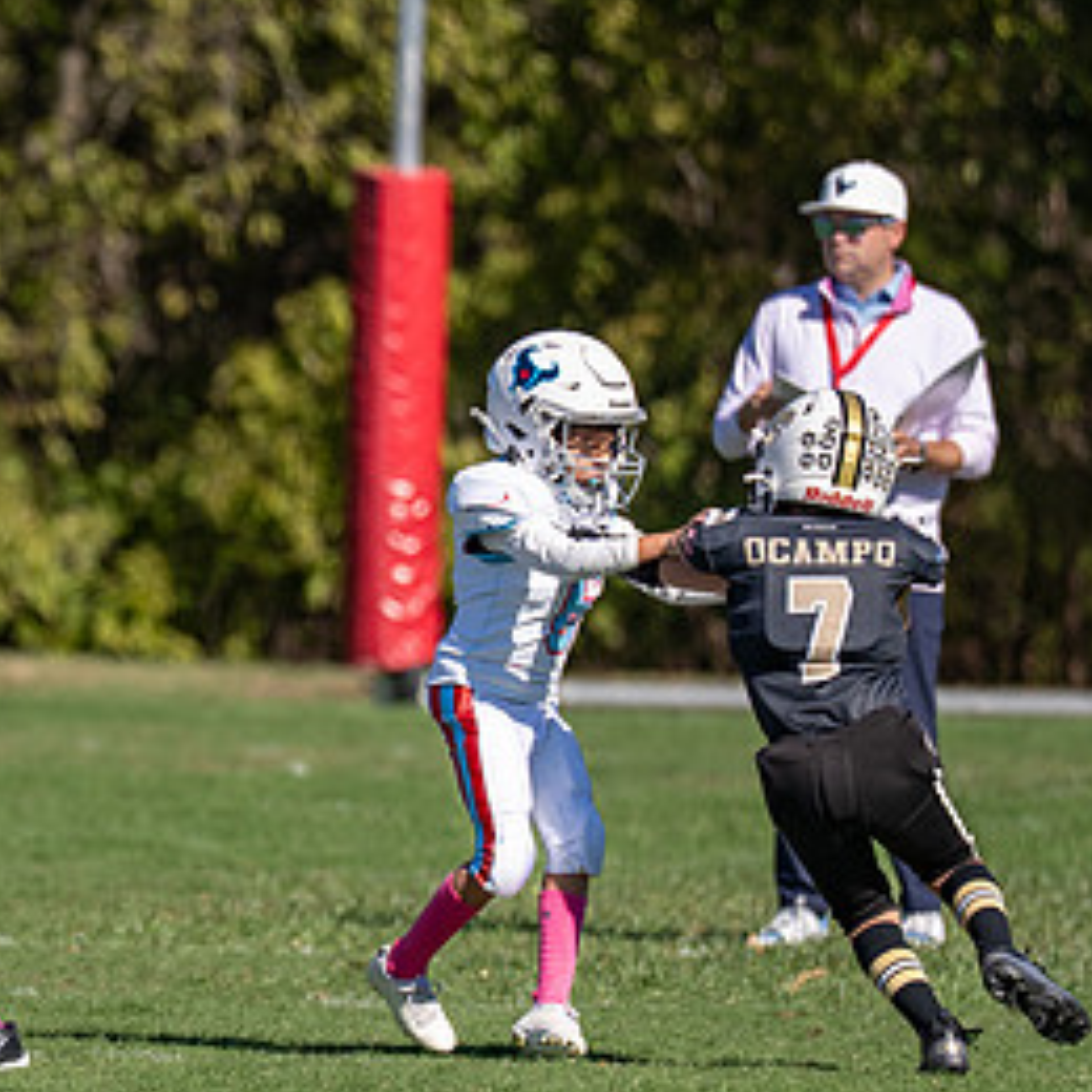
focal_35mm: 668
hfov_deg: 2.6
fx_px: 23841
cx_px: -287
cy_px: 687
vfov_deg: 2.6
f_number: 2.8
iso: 100
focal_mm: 200
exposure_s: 1/2500
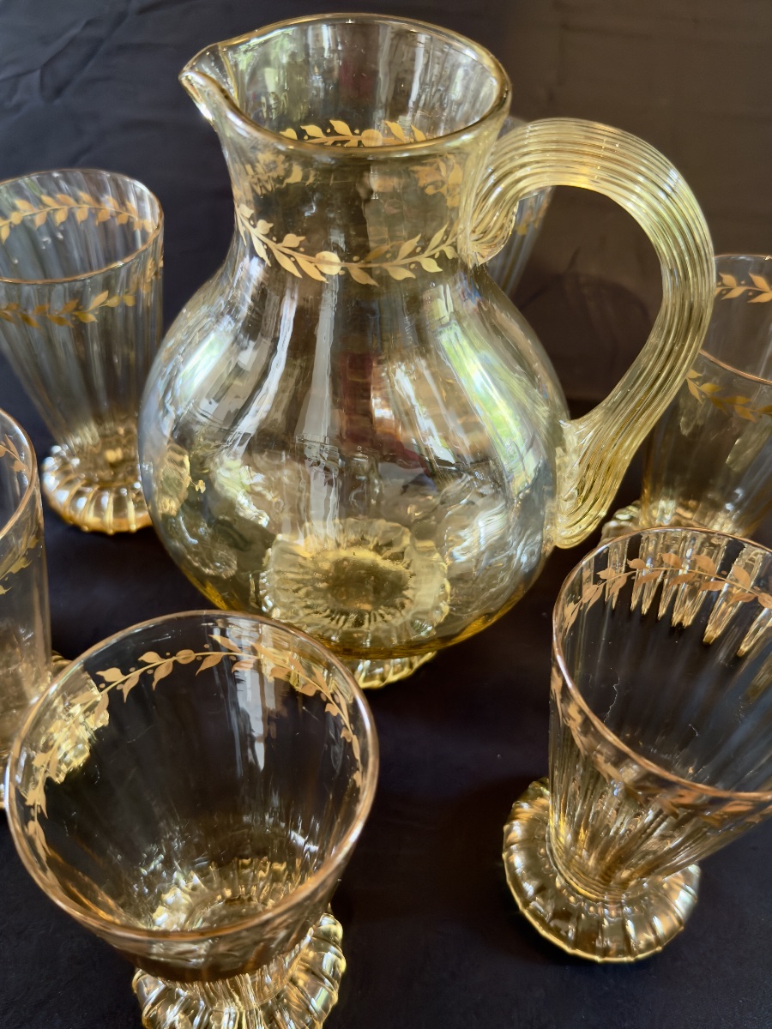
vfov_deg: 56.8
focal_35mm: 32
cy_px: 514
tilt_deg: -48.1
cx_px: 386
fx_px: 952
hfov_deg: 44.2
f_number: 1.78
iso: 640
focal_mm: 6.76
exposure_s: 1/25
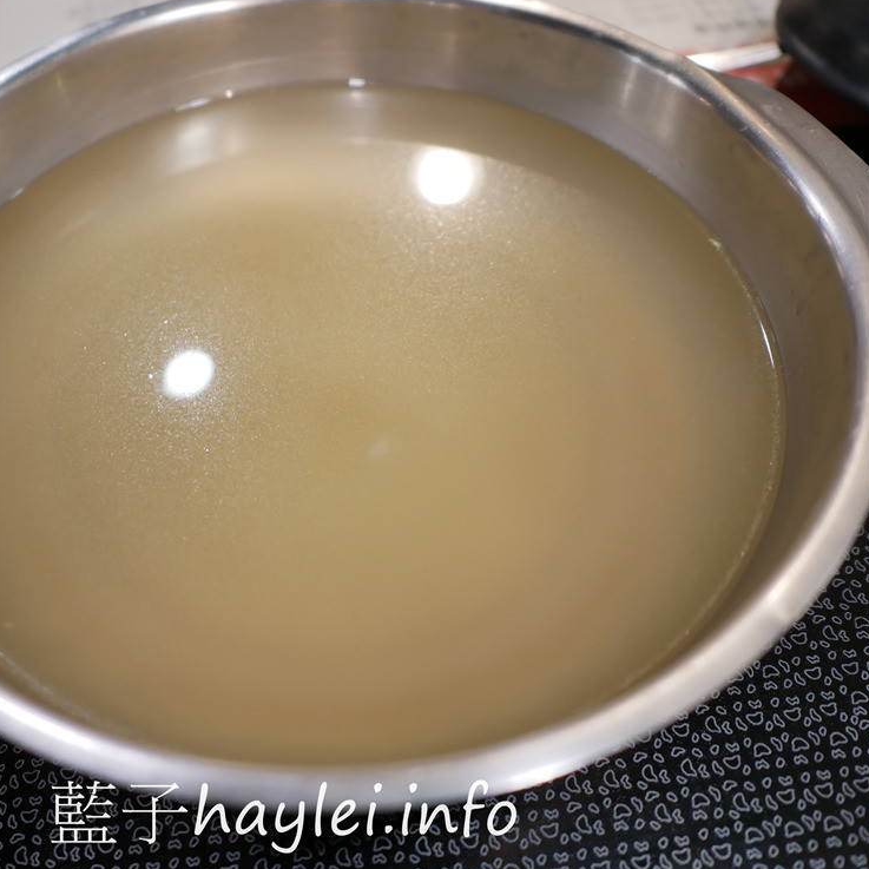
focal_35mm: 36
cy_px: 430
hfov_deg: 45.3
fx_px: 1022
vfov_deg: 46.0
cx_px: 284
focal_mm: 15
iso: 320
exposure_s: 1/60
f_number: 1.7
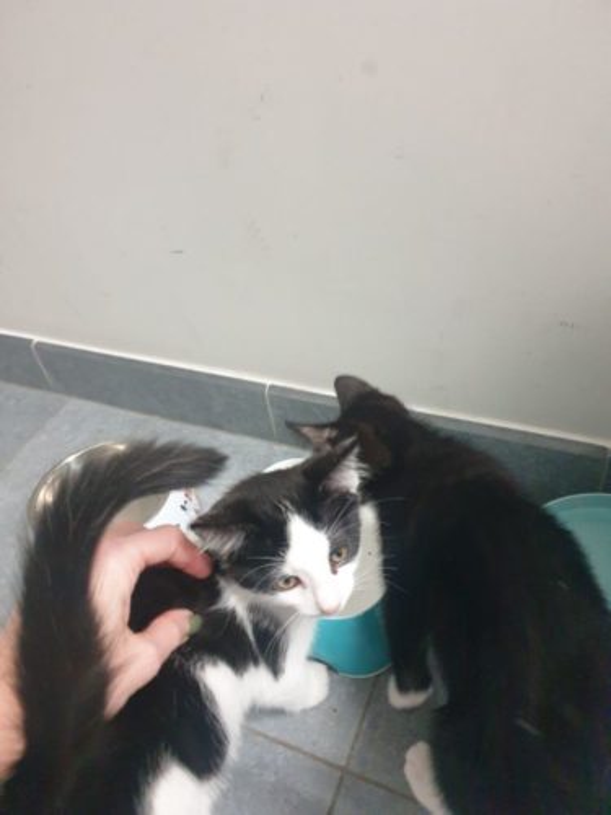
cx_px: 306
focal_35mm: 26
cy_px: 408
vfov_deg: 67.3
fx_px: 612
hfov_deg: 53.1
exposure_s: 1/50
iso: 640
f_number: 1.5
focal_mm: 4.3
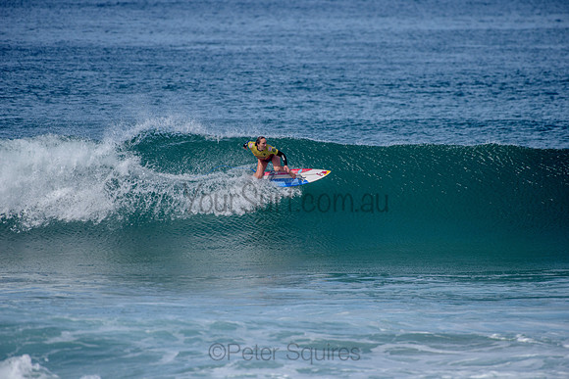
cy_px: 190
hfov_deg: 4.1
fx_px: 7904
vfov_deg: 2.8
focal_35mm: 500
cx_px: 284
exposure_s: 1/2500
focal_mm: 500
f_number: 6.3
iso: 250
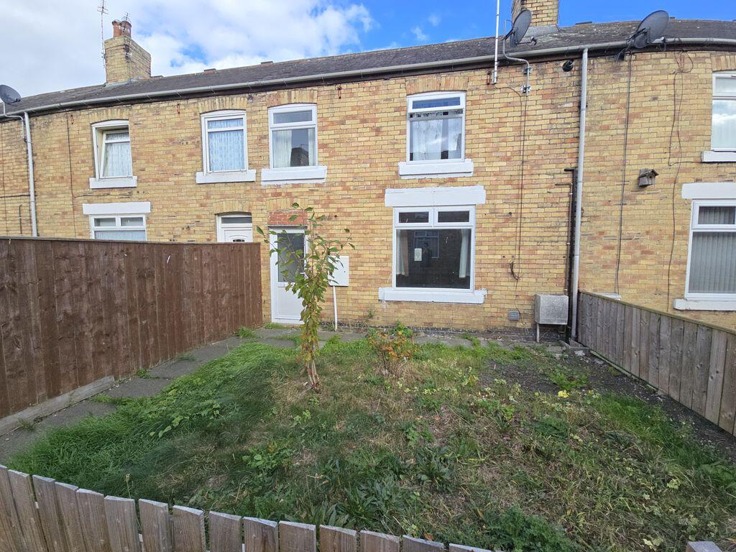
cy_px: 276
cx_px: 368
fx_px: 276
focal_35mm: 13
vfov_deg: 89.9
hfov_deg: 106.2
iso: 50
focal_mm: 2.2
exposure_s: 1/765
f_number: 2.2
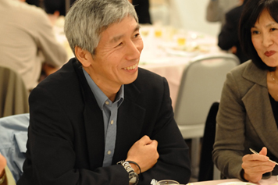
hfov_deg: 22.6
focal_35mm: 90
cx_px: 127
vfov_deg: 15.2
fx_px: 695
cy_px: 90
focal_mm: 50
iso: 2000
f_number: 2.8
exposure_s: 1/100
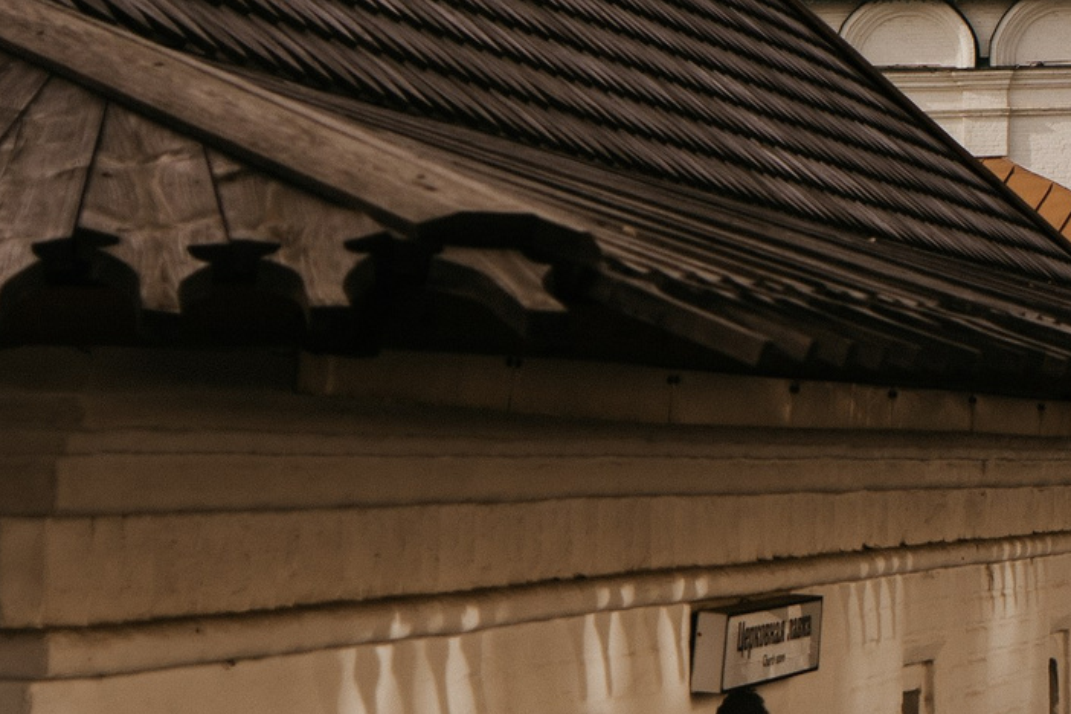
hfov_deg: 15.2
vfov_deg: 10.6
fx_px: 3837
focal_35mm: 129
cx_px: 1353
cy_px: 81
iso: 100
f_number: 4
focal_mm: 35
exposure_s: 1/500
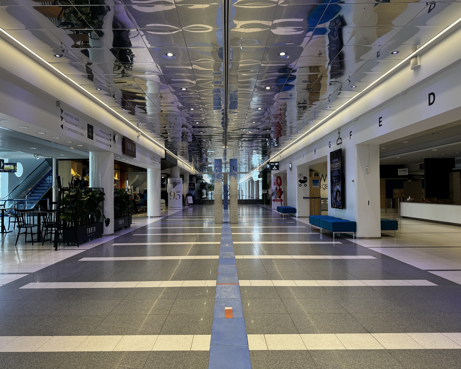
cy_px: 184
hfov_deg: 68.1
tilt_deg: +0.6
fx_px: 341
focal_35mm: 25
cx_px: 224
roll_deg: +0.7
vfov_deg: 56.8
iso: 160
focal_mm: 6.76
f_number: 1.78
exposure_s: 1/100
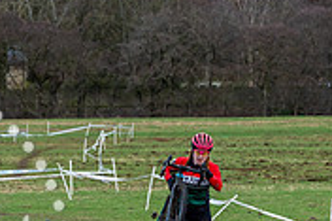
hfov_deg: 8.9
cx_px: 187
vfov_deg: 5.9
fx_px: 2128
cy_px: 156
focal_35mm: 231
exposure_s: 1/640
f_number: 3.5
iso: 640
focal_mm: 70
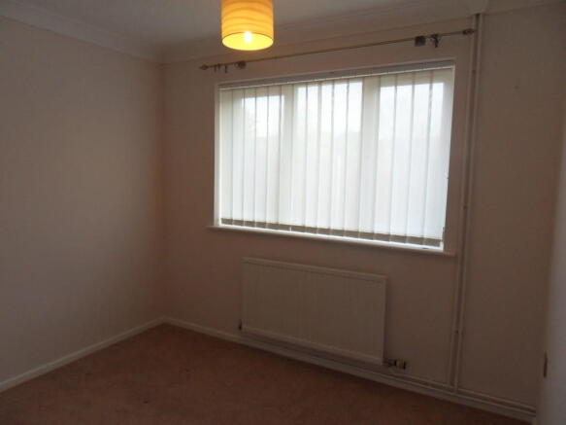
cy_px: 212
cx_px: 283
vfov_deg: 56.8
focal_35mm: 24
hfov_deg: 71.6
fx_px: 392
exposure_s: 1/30
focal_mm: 4.2
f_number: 3.3
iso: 160
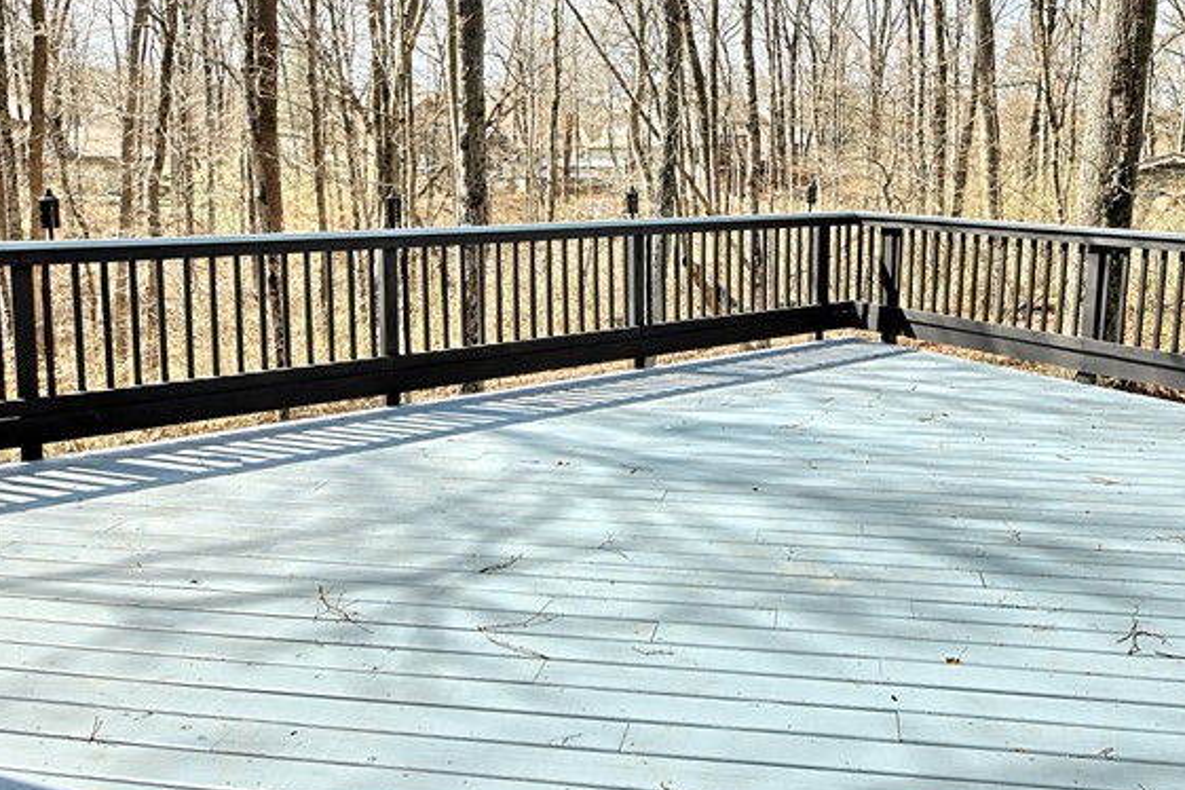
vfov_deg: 44.3
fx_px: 955
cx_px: 733
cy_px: 261
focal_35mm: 29
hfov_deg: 62.9
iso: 100
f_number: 8
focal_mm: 10
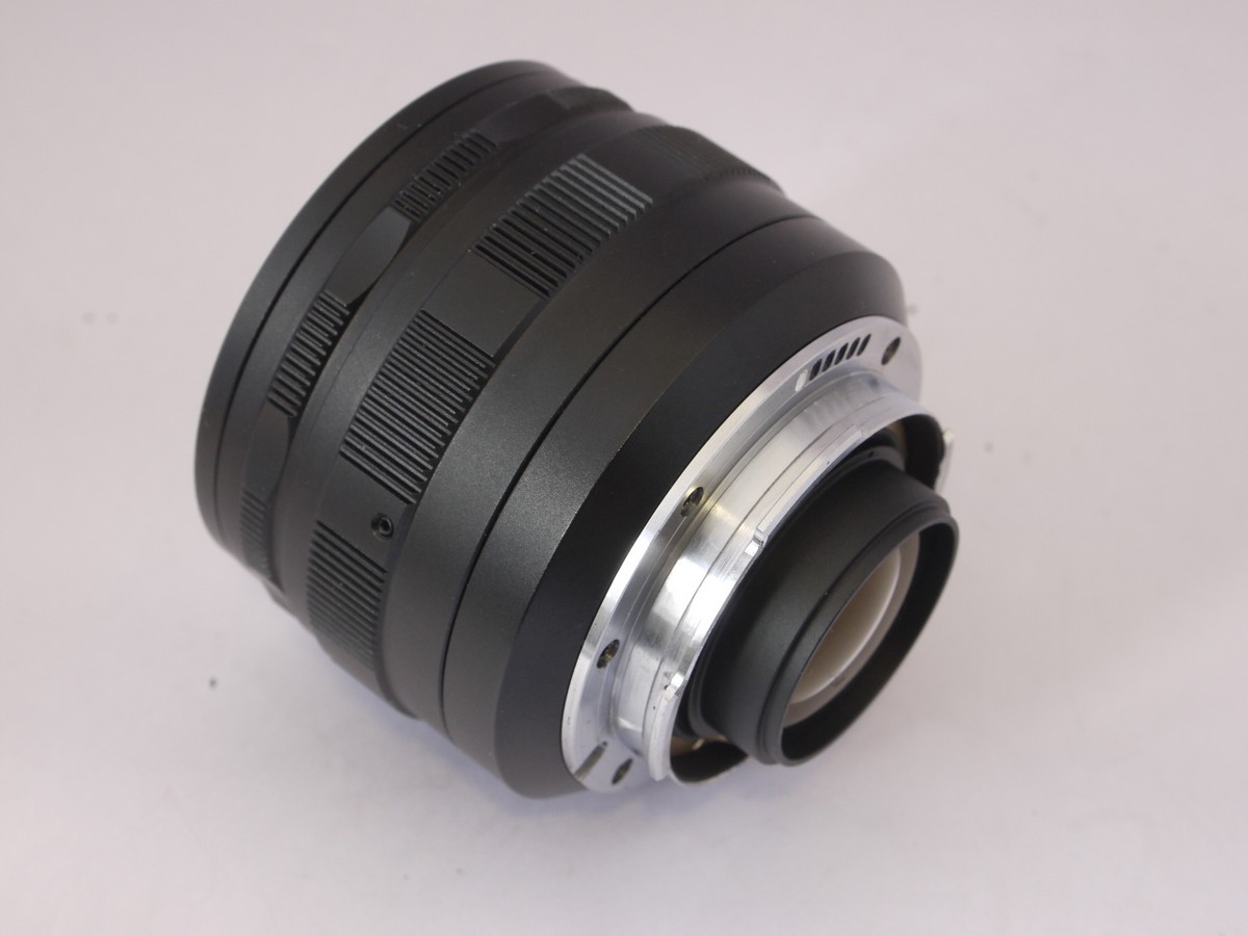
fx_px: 2740
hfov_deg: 25.7
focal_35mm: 76
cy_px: 468
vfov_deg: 19.4
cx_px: 624
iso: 400
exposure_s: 1/10
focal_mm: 38
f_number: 10
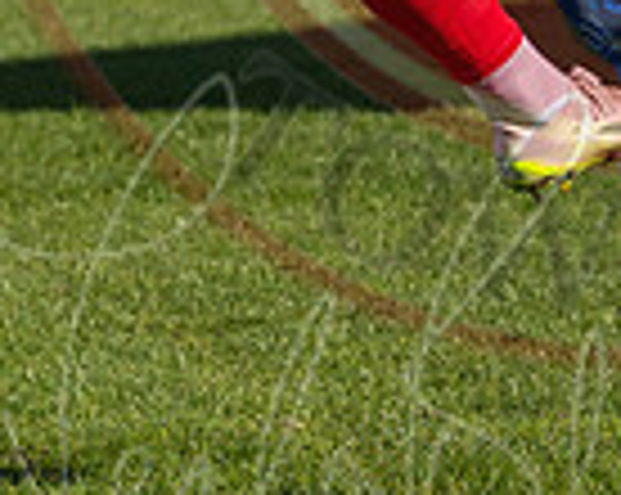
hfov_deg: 3.3
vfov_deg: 2.7
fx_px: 10645
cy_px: -233
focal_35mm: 580
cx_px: 980
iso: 100
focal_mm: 70
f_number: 4
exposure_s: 1/2000
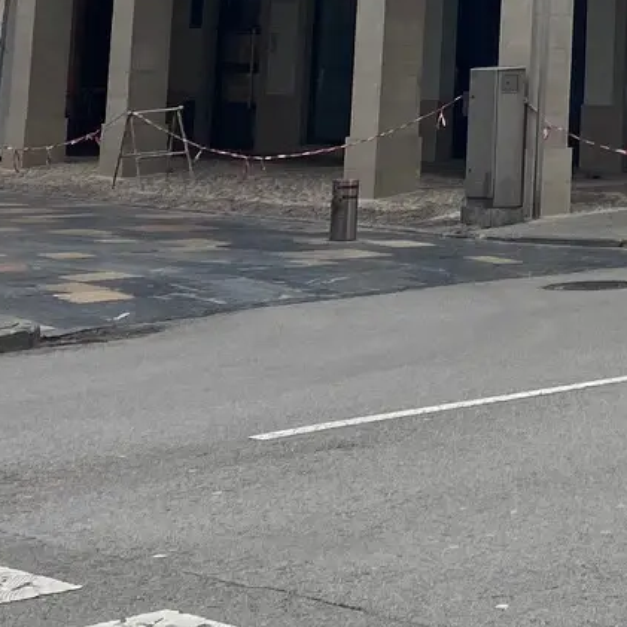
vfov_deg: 14.8
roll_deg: -0.8
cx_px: 892
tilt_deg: +8.3
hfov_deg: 14.9
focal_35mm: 110
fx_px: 2254
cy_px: -292
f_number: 1.8
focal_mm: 4.25
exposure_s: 1/3497
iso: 32
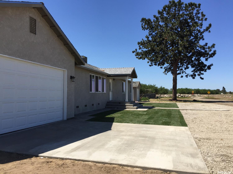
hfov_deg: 61.7
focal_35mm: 29
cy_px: 87
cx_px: 116
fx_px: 195
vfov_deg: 48.2
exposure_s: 1/2083
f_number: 2.2
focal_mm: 4.15
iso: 32
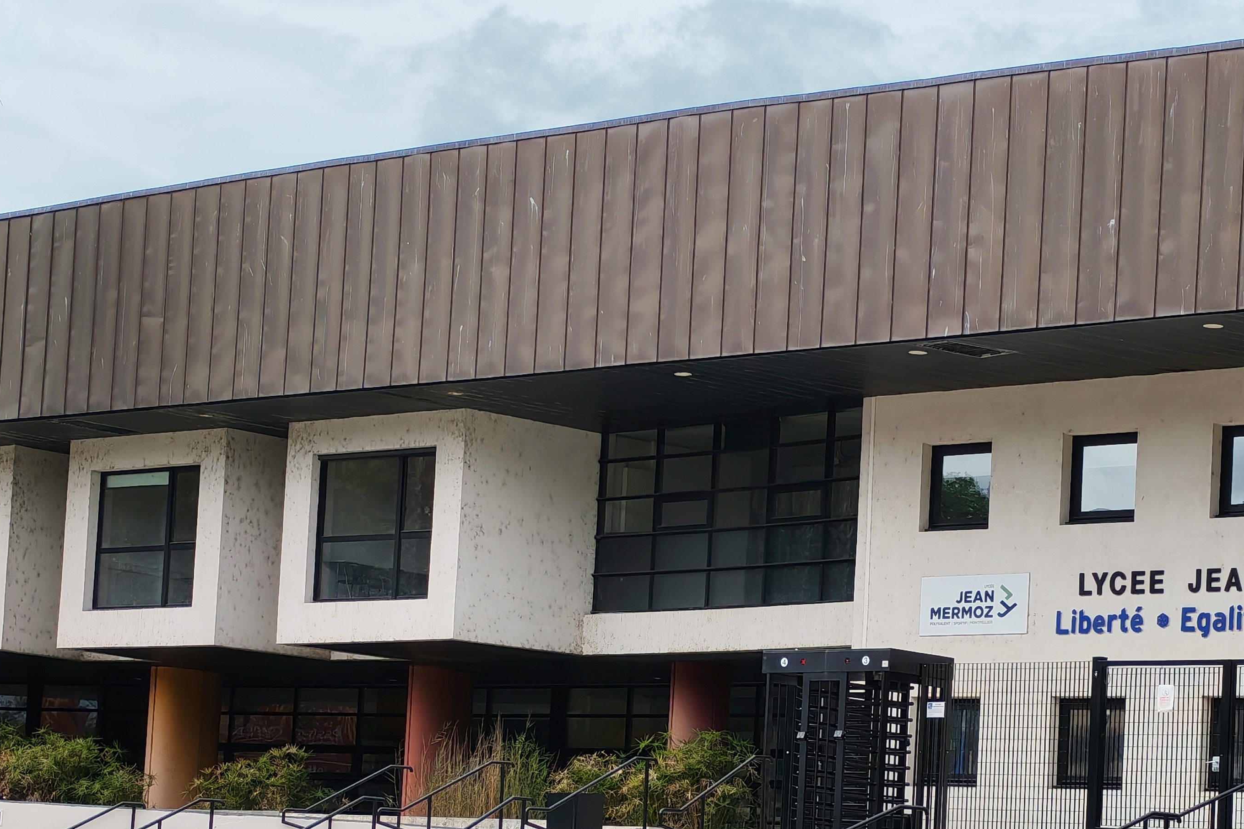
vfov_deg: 13.0
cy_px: 666
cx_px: 763
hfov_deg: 19.4
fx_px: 3628
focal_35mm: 105
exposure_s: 1/790
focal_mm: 6.12
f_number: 1.9
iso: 50
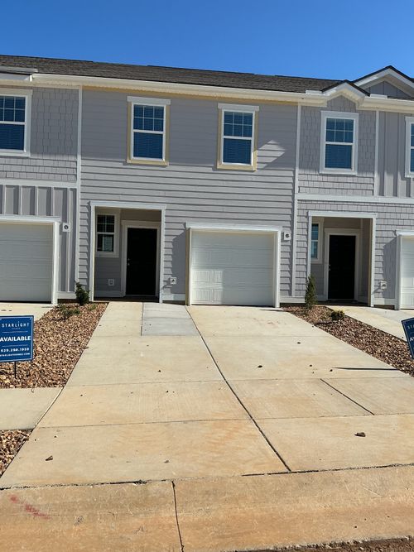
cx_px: 207
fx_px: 463
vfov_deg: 61.7
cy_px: 276
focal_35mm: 29
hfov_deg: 48.2
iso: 25
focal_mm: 3
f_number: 1.8
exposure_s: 1/2801
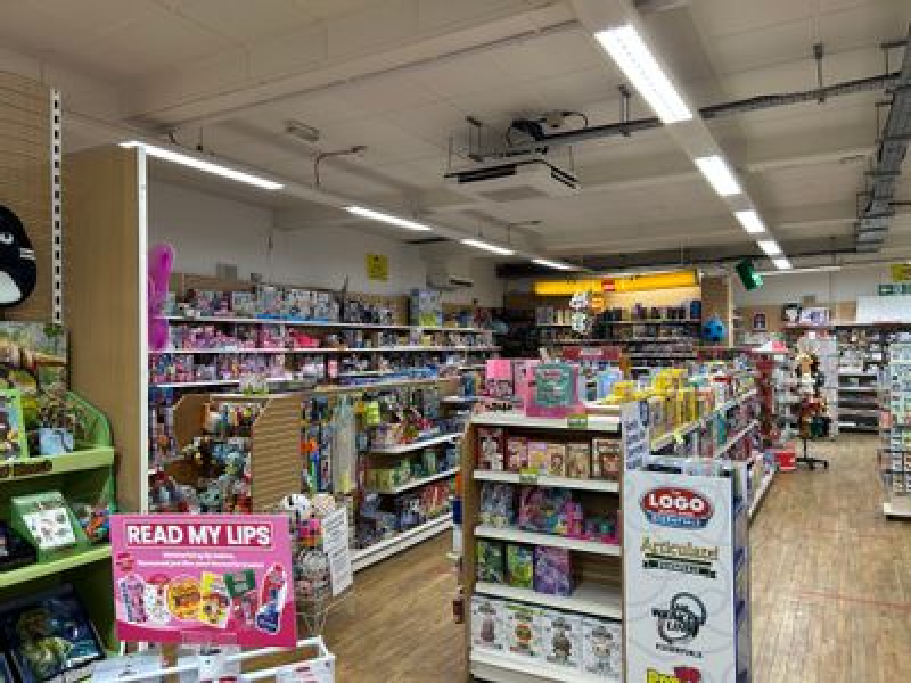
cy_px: 342
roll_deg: +0.6
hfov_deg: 67.3
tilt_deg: +2.1
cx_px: 456
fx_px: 684
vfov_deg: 53.1
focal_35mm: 26
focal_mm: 5.7
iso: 125
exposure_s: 1/100
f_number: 1.5
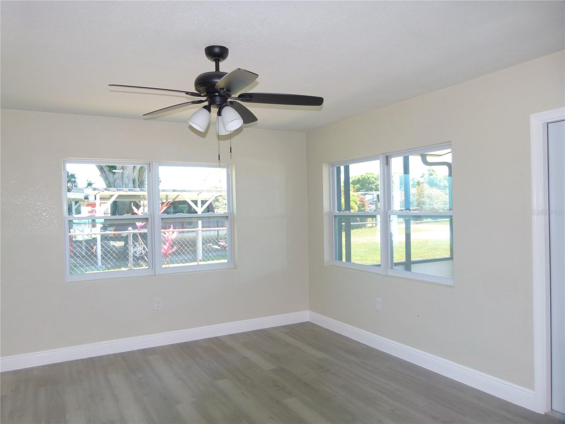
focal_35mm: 25
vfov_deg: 54.9
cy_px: 212
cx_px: 282
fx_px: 408
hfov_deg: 69.4
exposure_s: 1/60
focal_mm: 4.5
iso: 100
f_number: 2.8
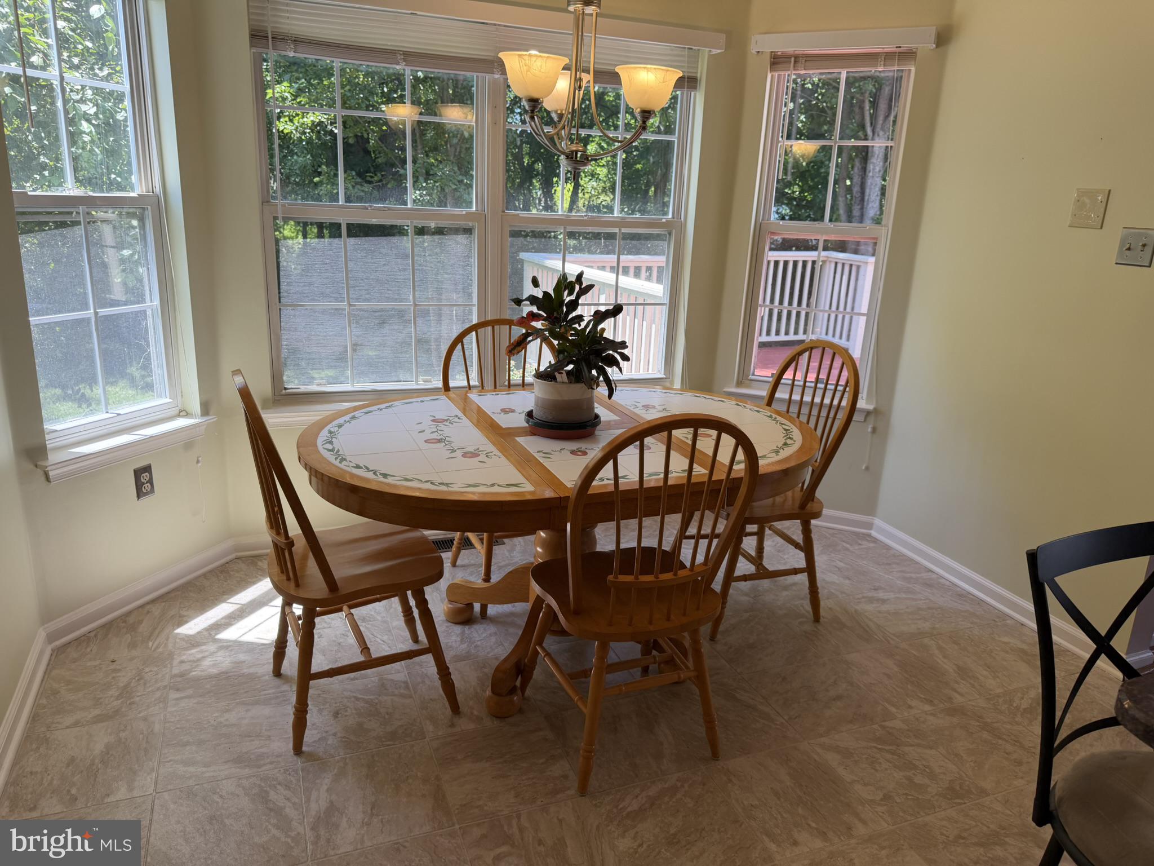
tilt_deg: -18.7
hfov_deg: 71.6
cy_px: 433
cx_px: 577
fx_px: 800
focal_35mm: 24
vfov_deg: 56.8
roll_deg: -2.3
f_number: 1.78
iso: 80
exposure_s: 1/231
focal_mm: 6.76
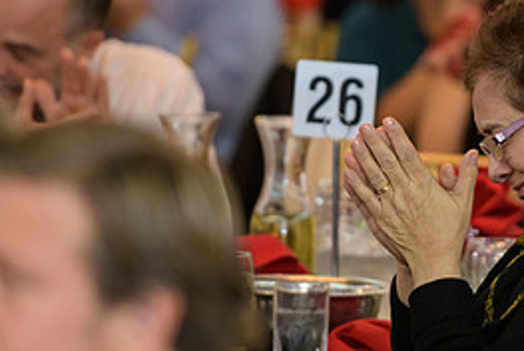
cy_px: 149
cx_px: 500
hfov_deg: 4.7
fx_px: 6426
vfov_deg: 3.1
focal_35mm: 441
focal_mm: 200
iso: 1000
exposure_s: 1/125
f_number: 3.2
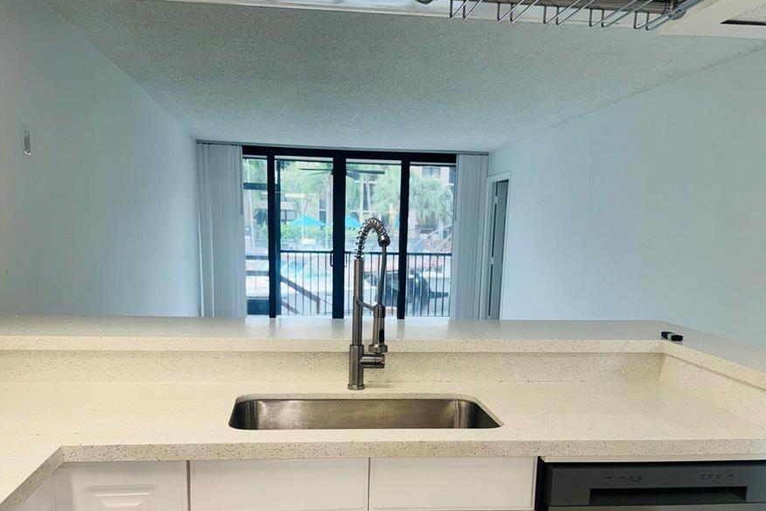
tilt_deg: -10.9
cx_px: 379
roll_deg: -0.5
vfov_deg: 38.3
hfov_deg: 55.8
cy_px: 352
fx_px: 723
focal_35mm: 34
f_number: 1.78
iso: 50
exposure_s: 1/154
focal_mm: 6.76
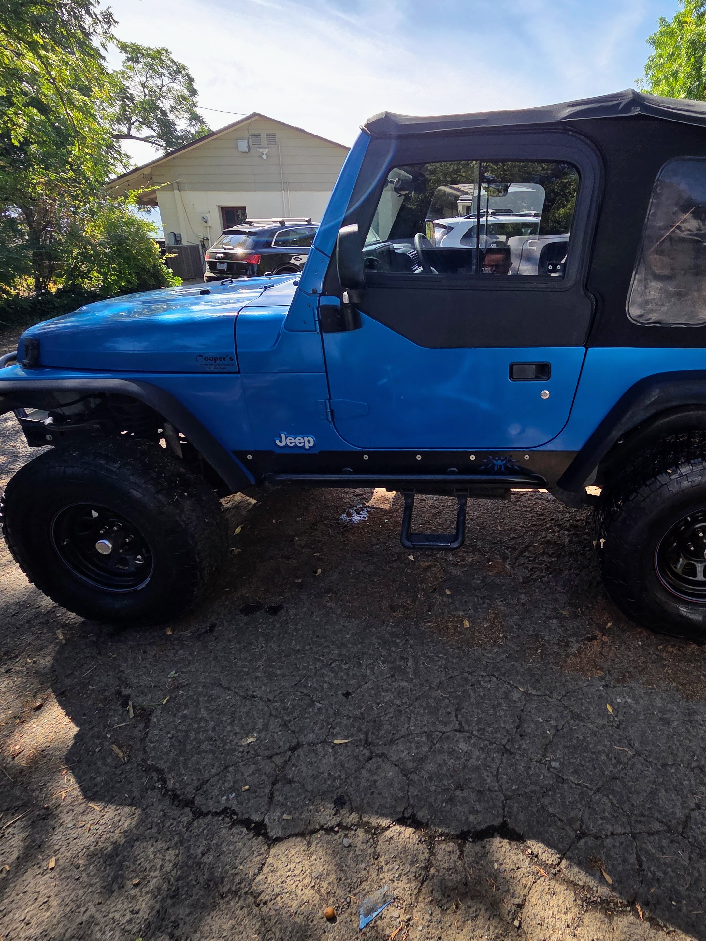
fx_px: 489
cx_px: 455
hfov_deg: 70.1
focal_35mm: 18
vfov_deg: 87.6
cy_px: 436
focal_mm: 2.2
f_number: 2.2
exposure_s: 1/823
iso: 50
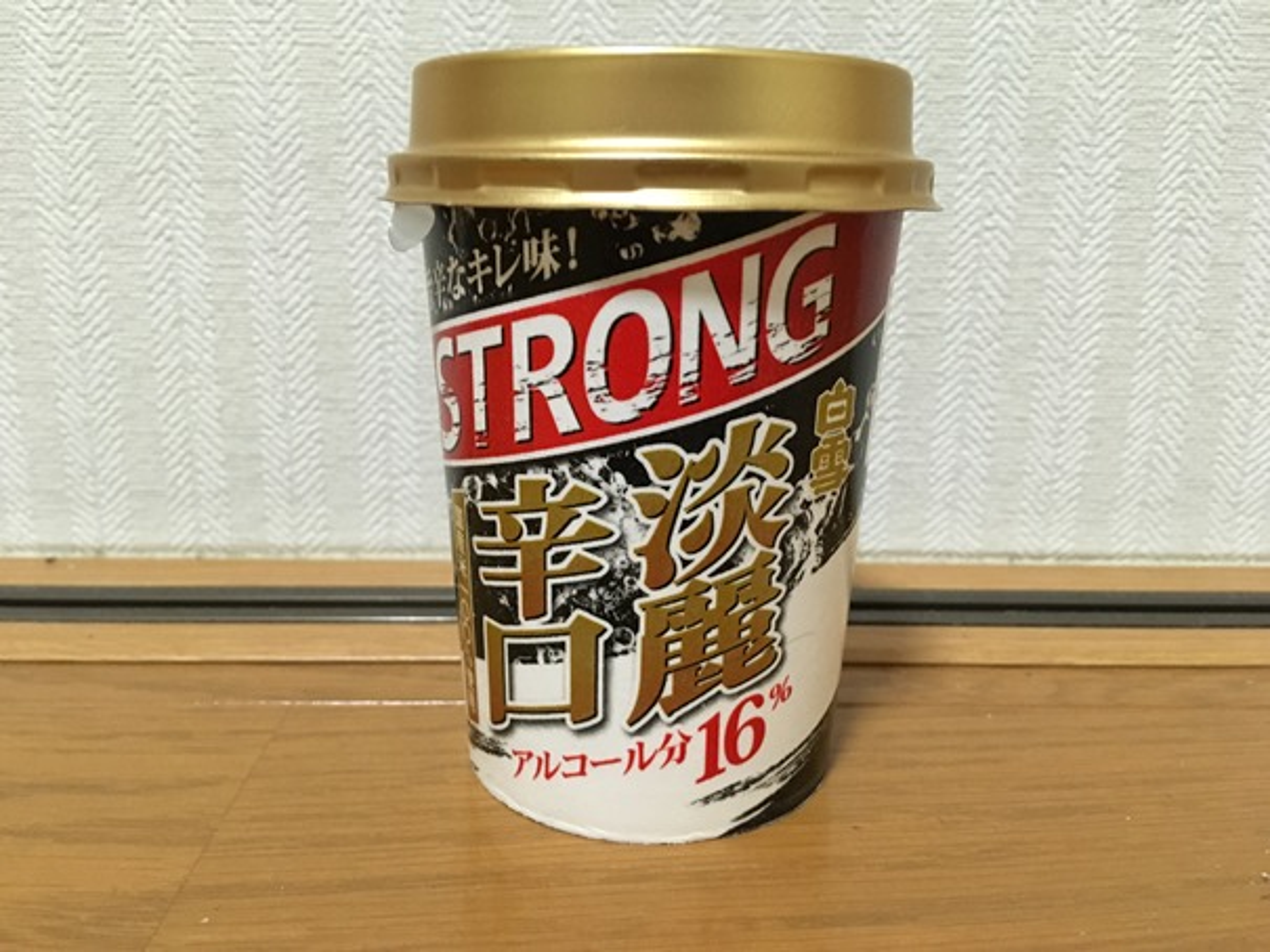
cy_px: 476
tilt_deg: -15.6
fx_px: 1064
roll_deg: -1.5
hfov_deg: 61.6
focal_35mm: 29
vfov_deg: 48.2
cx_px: 635
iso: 200
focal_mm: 4.15
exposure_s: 1/20
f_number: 2.2
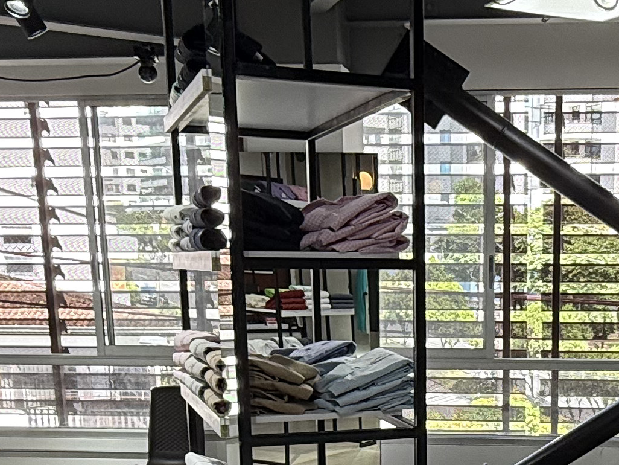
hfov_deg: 34.1
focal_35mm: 55
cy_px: 466
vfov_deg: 25.3
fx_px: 984
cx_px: 474
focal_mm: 2.22
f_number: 2.2
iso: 64
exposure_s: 1/127
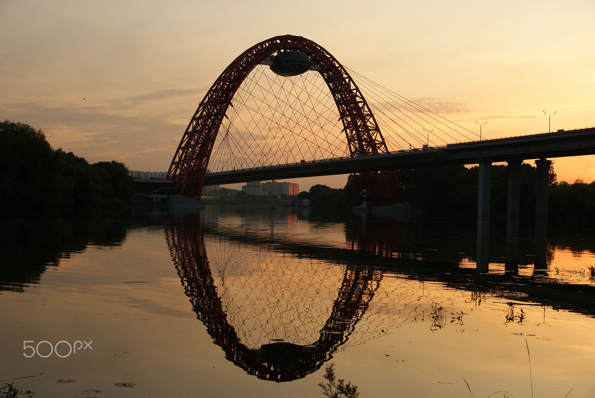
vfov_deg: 29.9
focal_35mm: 45
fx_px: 745
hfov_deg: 43.6
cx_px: 298
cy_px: 199
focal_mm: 30
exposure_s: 1/60
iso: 100
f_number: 5.6
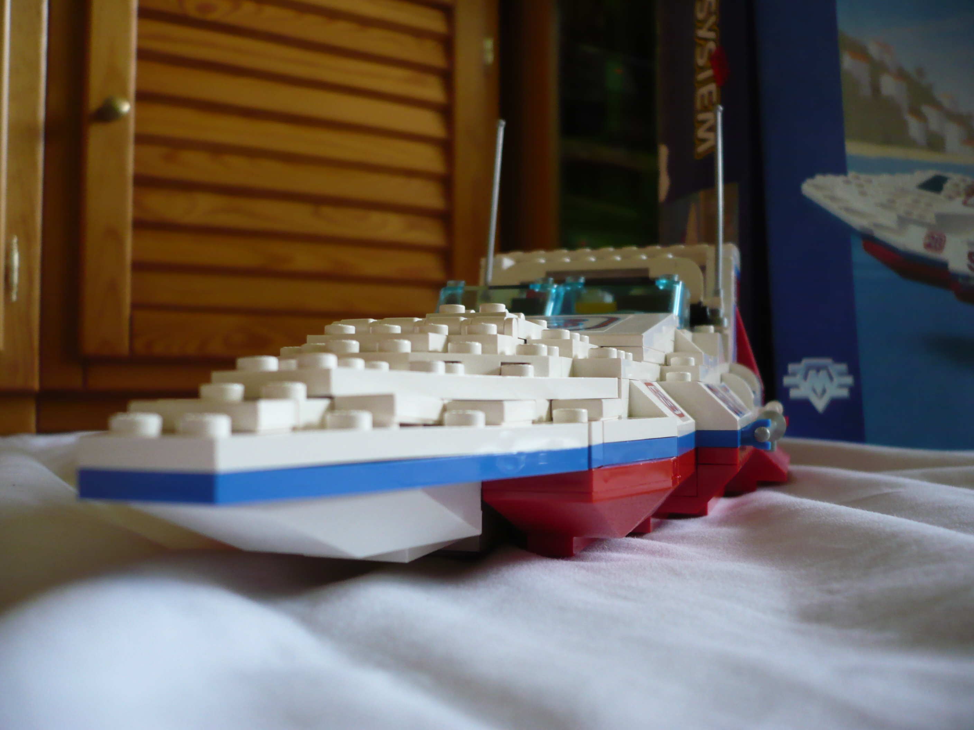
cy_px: 365
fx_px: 985
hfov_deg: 52.6
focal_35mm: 35
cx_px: 487
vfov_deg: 40.7
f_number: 2.8
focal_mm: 5.8
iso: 200
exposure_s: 1/25
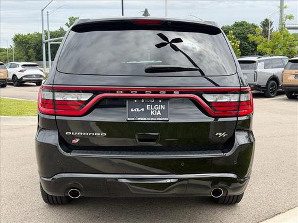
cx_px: 149
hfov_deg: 39.7
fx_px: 413
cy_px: 112
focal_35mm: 48
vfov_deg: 30.3
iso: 80
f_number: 1.78
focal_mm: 6.76
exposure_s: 1/1715
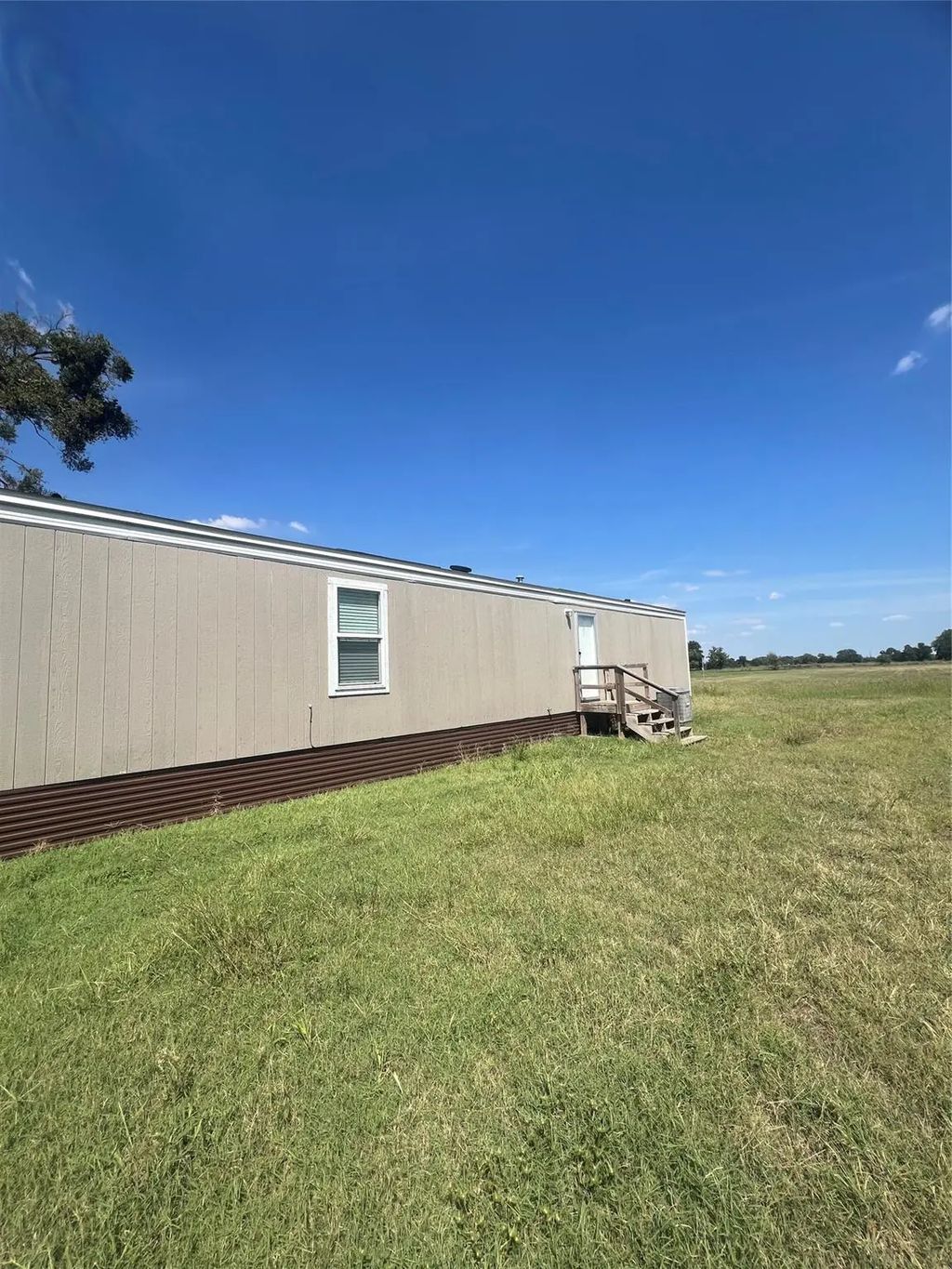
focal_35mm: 13
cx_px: 476
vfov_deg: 106.2
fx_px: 477
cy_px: 634
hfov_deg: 89.9
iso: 32
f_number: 1.8
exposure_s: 1/2016
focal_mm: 1.57
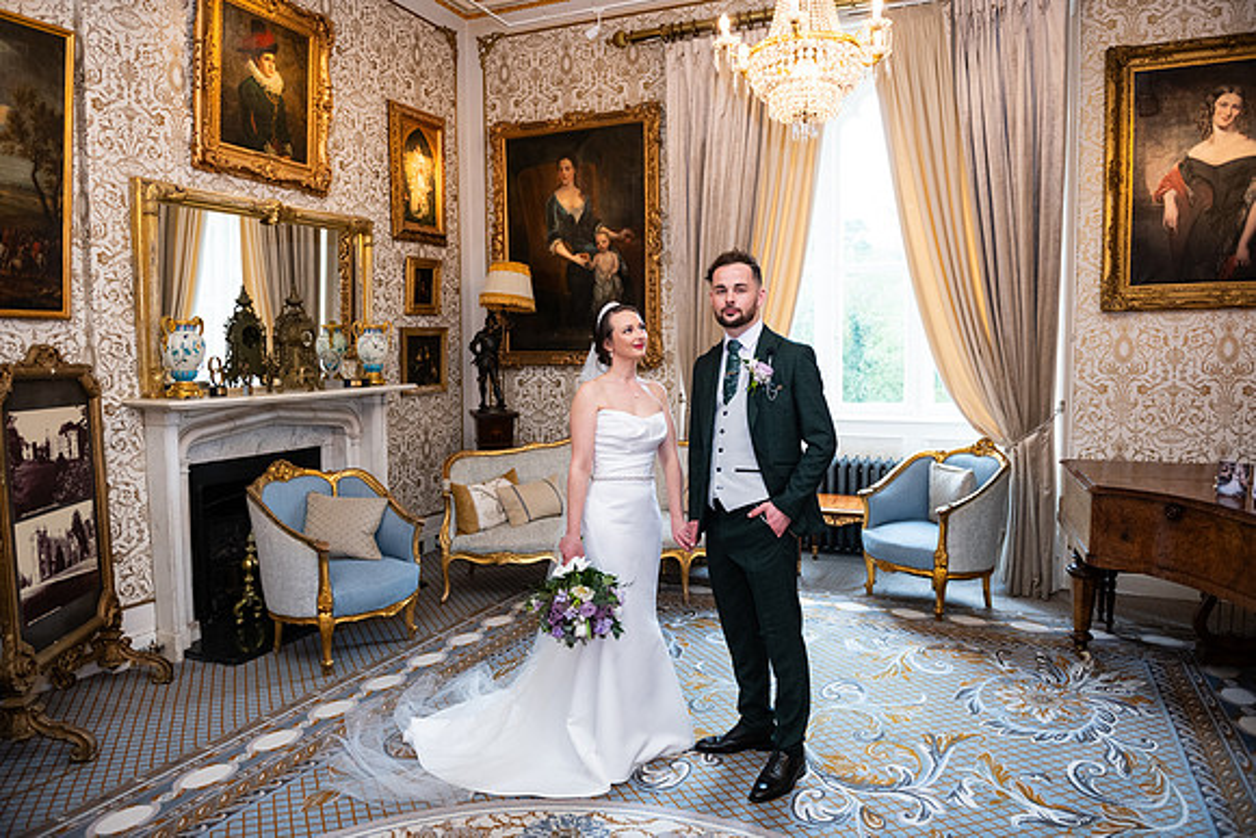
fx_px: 837
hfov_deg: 73.7
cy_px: 419
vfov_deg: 53.2
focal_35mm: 24
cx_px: 628
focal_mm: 24
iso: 800
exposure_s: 1/160
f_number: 3.5
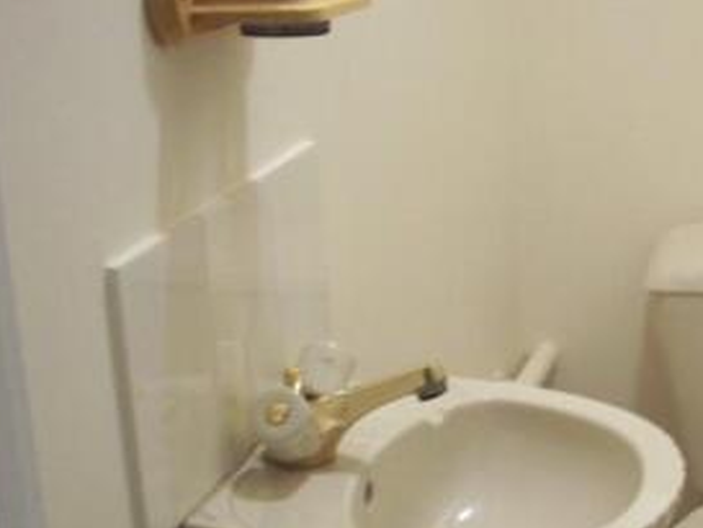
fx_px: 1605
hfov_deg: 23.8
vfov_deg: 18.5
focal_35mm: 79
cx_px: 679
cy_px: 437
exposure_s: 1/22.5
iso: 160
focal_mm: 6.2
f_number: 2.8
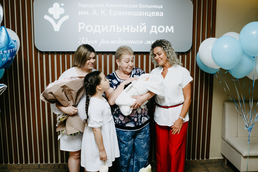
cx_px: 129
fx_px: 251
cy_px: 86
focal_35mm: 35
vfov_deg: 37.9
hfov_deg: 54.4
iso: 200
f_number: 4
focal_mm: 35
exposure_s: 1/160
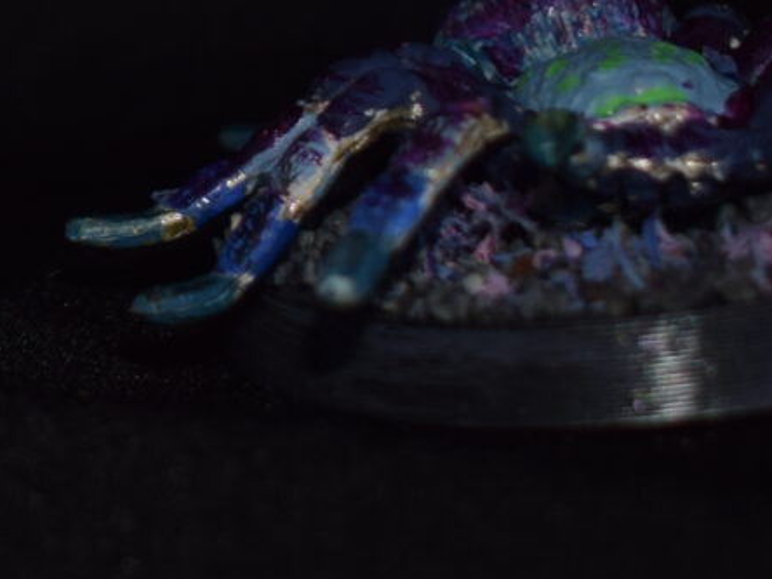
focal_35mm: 208
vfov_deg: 7.1
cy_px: -143
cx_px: -812
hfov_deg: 8.9
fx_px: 4634
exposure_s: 1/30
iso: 200
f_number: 4
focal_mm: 25
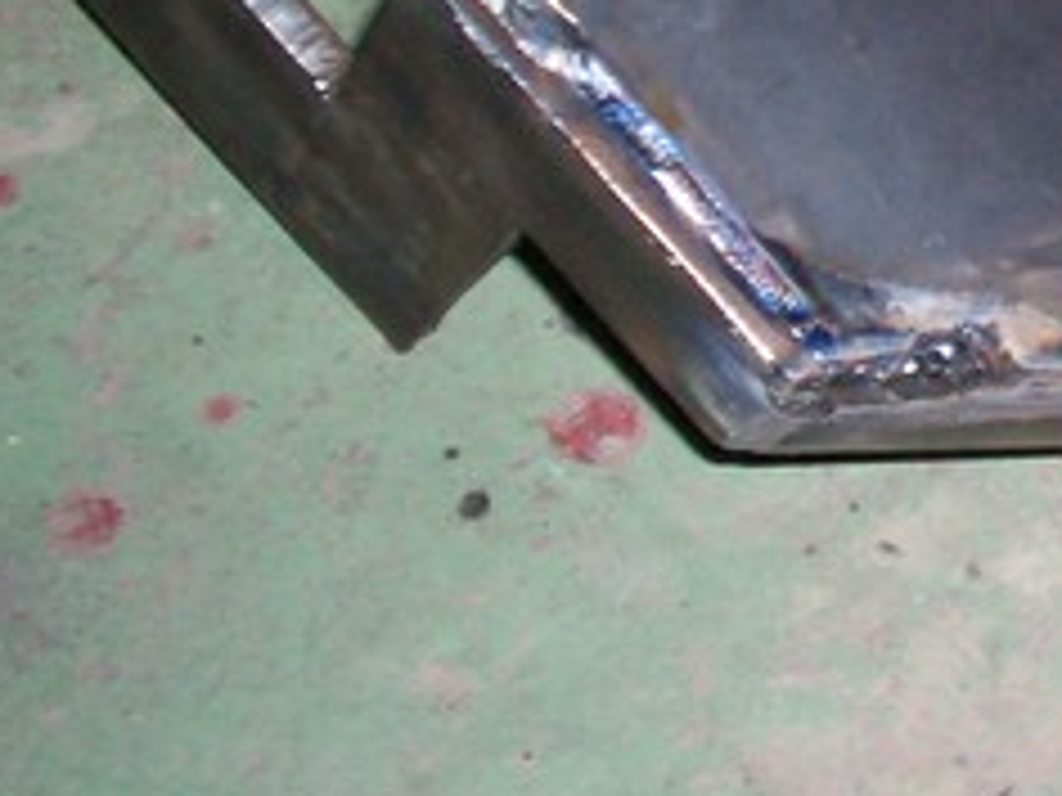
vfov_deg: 11.8
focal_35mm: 122
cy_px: -274
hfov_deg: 14.9
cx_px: 1629
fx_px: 3743
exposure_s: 1/64
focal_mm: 5.9
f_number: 4.5
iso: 140
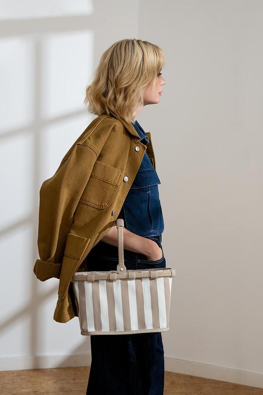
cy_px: 198
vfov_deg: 40.3
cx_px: 129
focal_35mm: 49
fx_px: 537
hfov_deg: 27.5
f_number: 5.6
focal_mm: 48
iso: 1000
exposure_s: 1/250
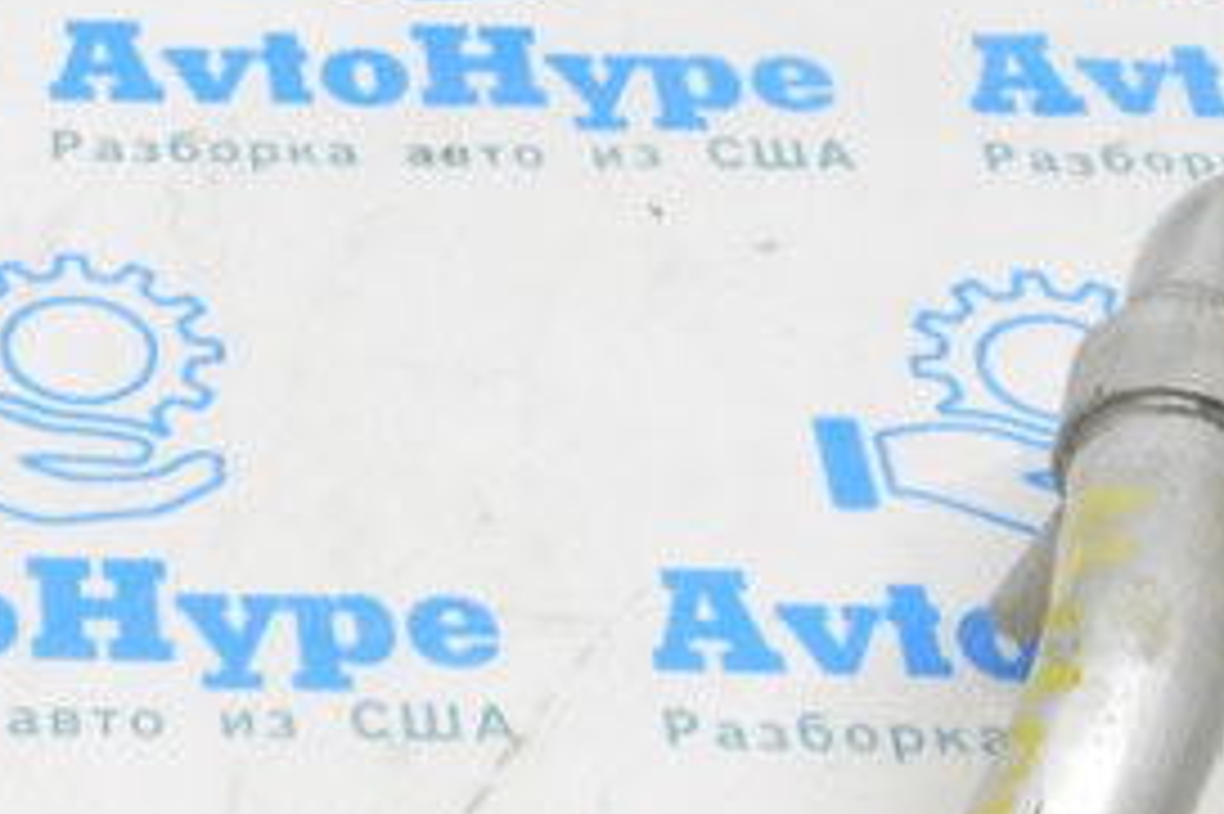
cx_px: -428
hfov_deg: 15.0
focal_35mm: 130
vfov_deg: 10.5
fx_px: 4413
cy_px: 461
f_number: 20
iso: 6400
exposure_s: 1/15
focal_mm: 23
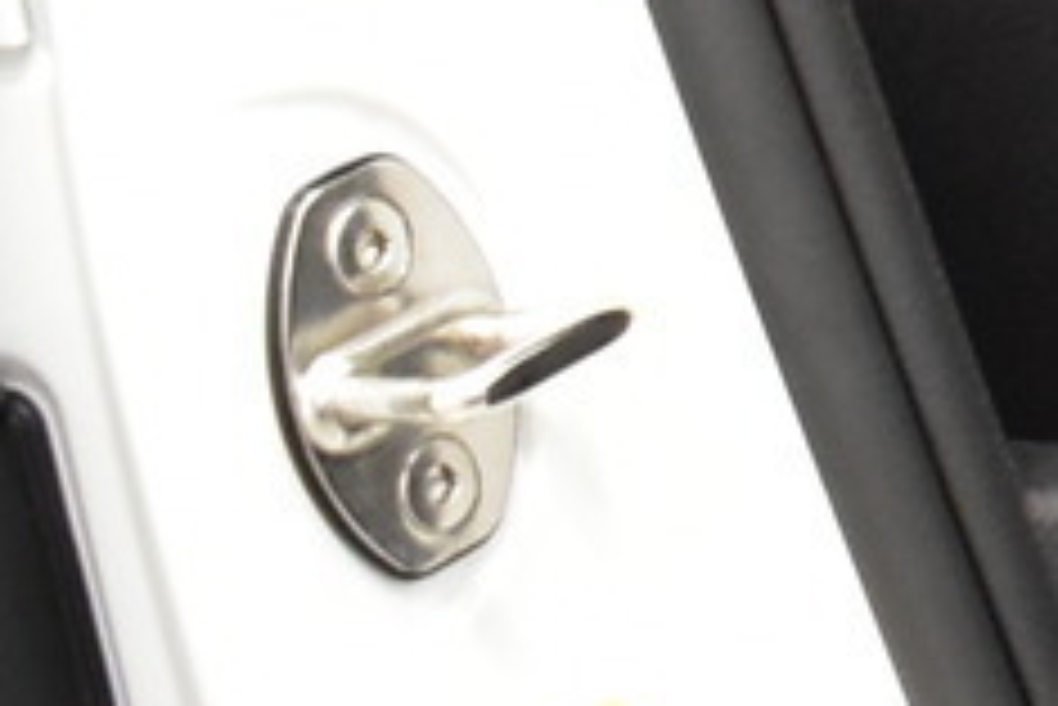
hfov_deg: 8.3
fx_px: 6058
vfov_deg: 6.6
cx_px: 3224
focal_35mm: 206
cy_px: -477
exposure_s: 1/15
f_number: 6.3
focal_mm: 20
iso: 2000
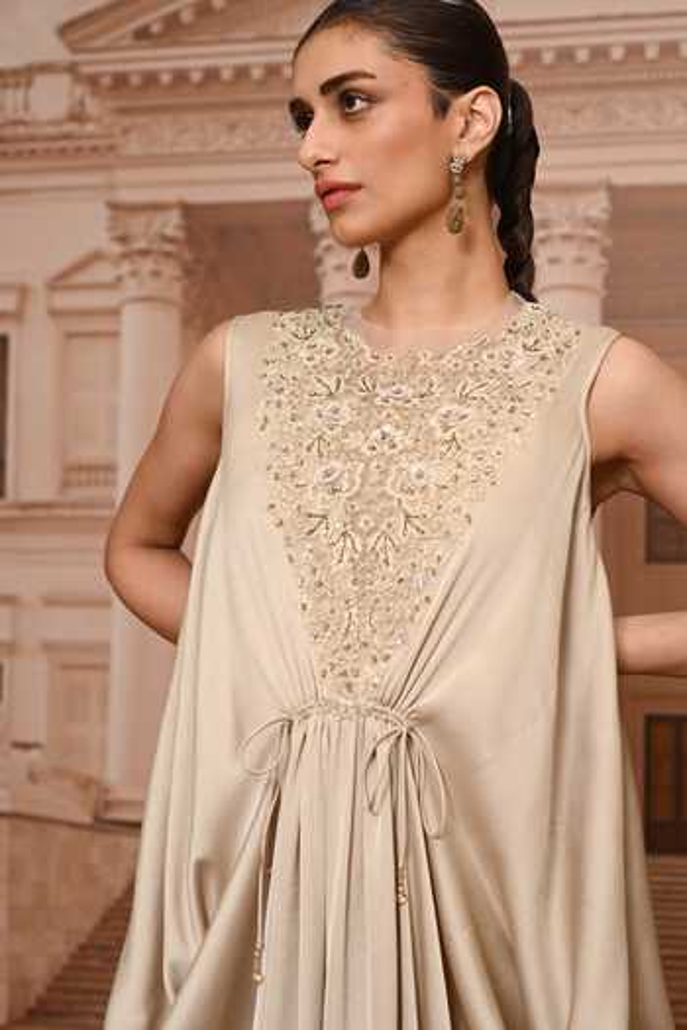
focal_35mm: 85
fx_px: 2433
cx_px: 344
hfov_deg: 16.1
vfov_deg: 23.9
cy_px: 515
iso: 640
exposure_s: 1/160
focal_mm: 85
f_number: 5.6
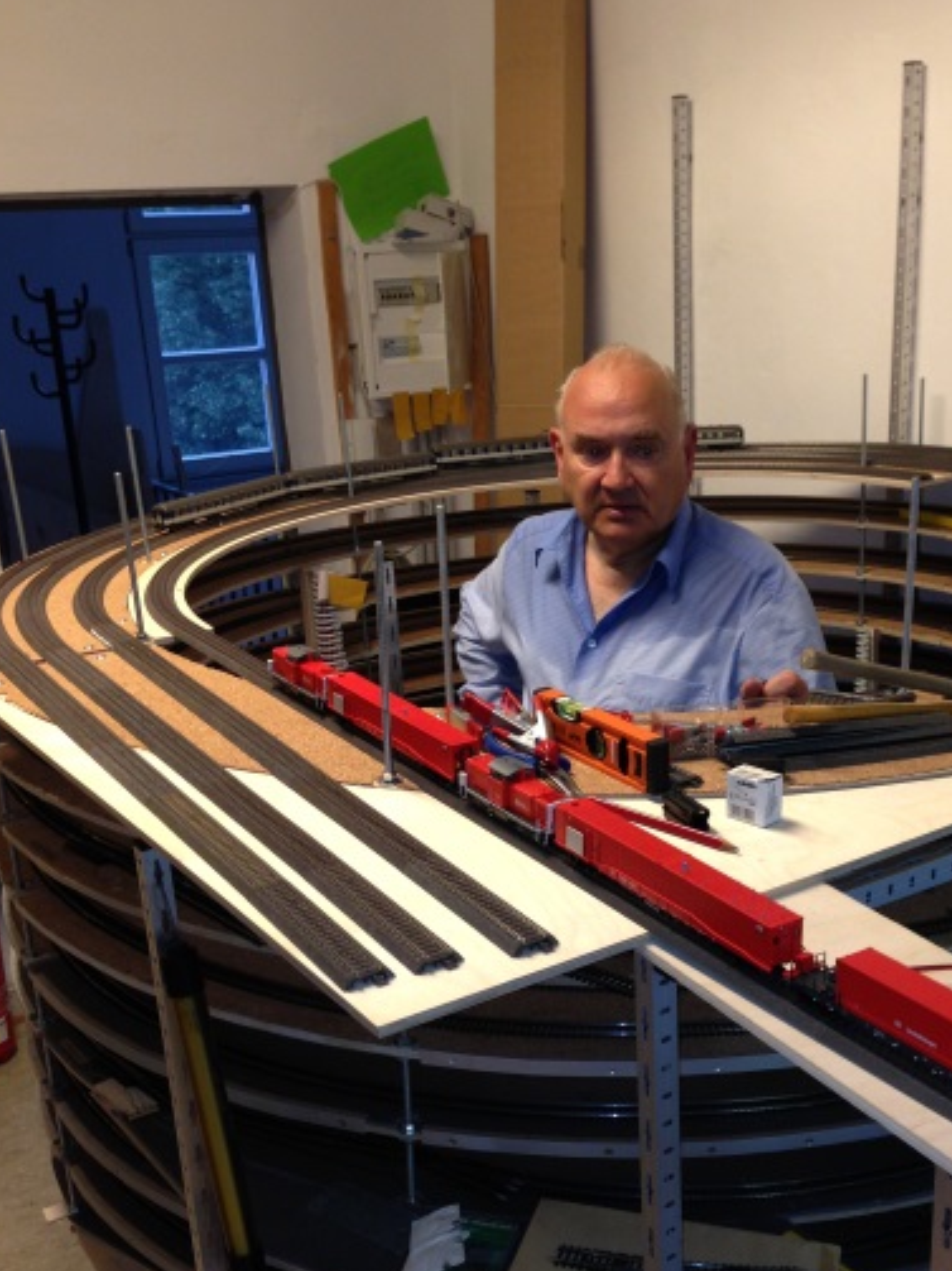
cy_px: 763
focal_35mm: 42
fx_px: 1541
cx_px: 571
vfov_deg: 44.6
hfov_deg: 34.2
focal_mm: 4.13
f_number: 2.4
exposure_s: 1/20
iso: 80
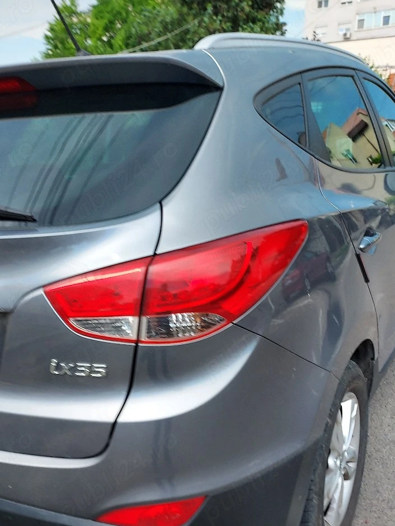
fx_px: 517
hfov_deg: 41.6
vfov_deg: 52.8
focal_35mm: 34
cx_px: 155
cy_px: 354
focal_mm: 4.6
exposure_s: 1/227
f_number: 1.8
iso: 40
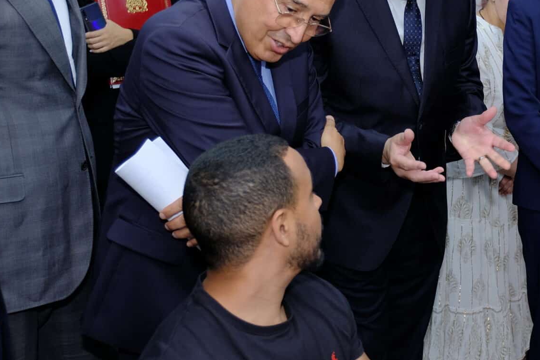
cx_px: 469
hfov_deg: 33.0
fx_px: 870
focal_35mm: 58
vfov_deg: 23.3
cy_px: 116
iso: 500
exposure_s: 1/125
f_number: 2.8
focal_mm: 21.3
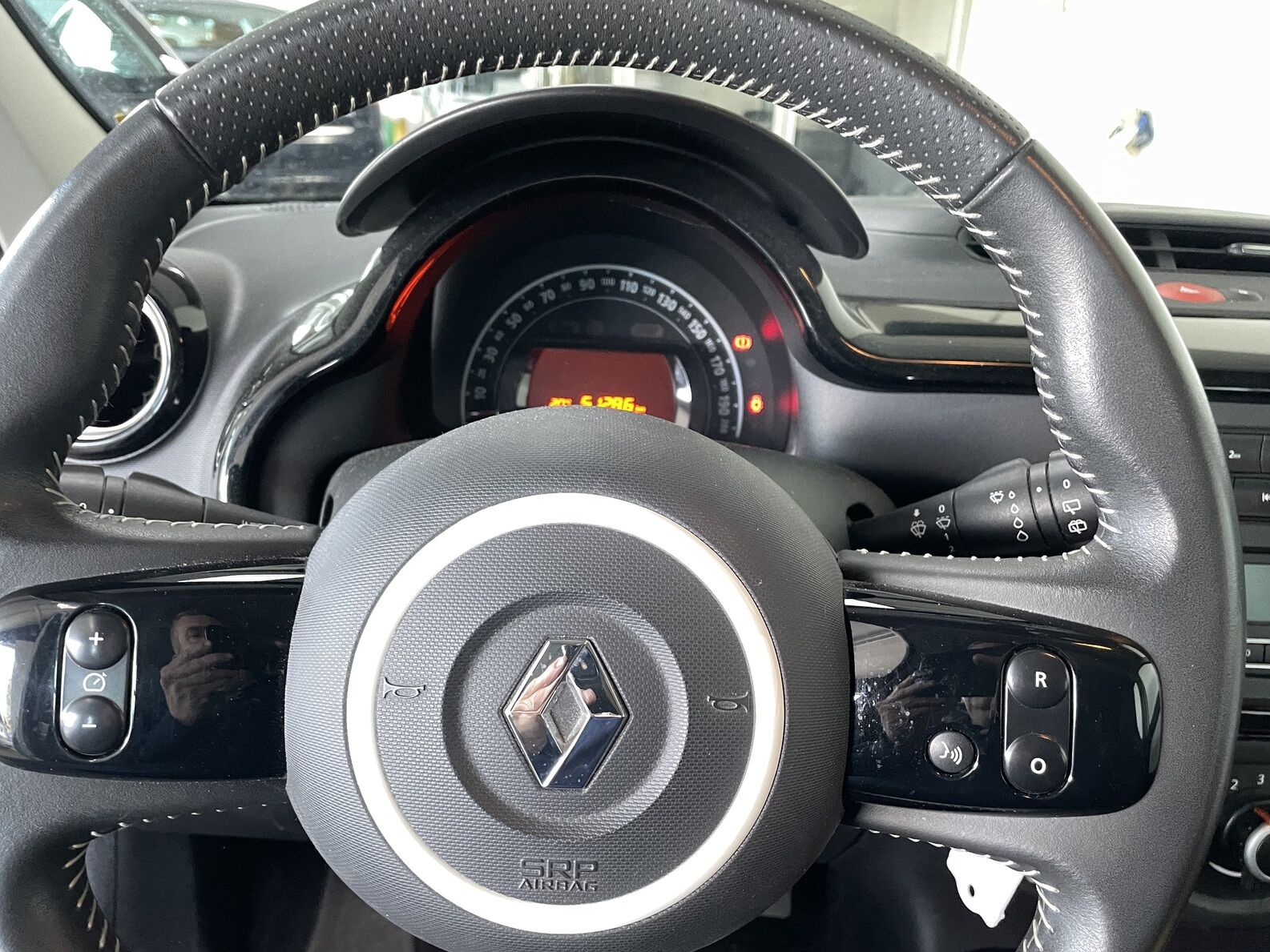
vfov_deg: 49.8
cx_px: 606
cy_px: 473
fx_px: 1027
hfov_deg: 63.4
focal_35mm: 28
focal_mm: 4.2
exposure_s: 1/60
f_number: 1.6
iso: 320
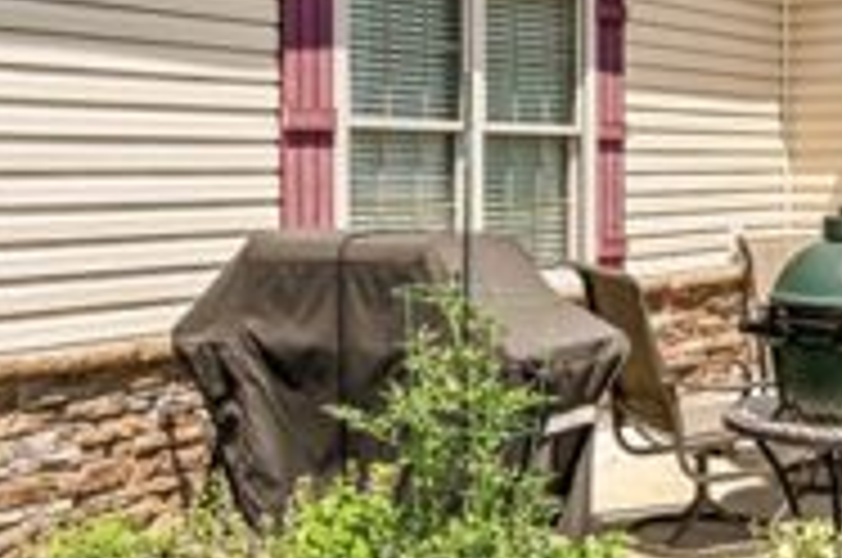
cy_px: 117
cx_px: 554
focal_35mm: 60
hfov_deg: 33.2
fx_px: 1401
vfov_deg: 22.3
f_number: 8
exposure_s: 1/200
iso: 100
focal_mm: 14
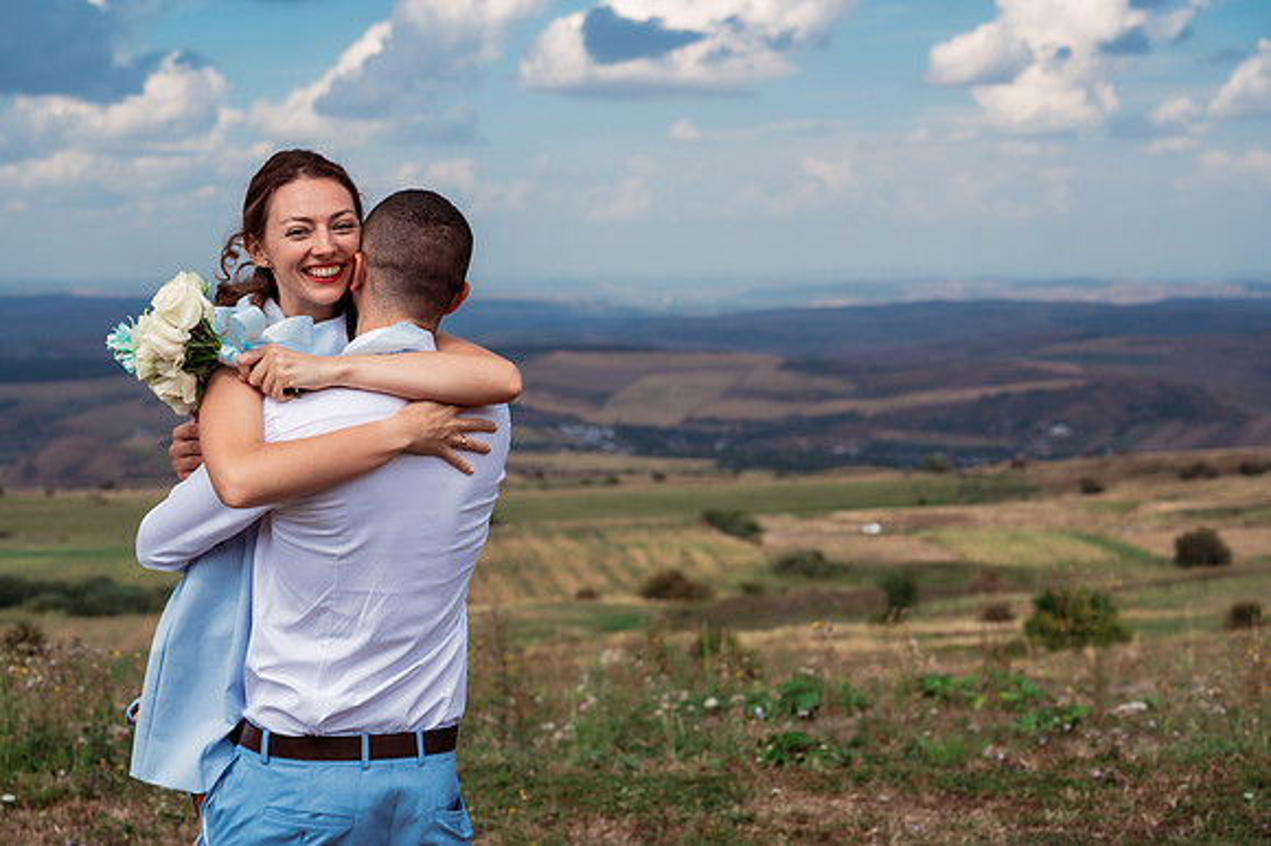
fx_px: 2364
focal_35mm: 67
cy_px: 423
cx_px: 636
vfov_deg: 20.3
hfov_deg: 30.1
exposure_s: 1/800
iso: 250
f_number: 5
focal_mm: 67
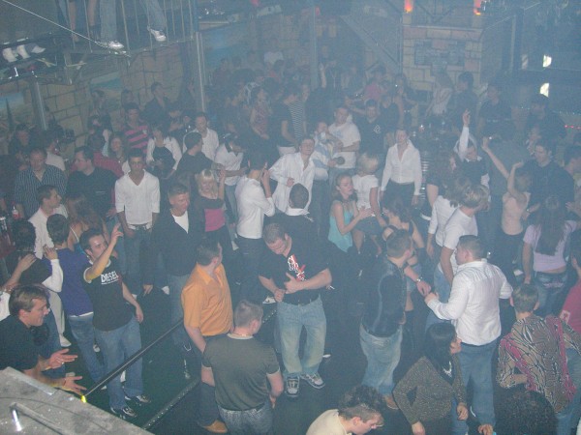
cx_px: 290
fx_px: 638
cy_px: 218
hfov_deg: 49.0
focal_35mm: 38
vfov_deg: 37.7
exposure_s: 1/60
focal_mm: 7.9
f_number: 2.8
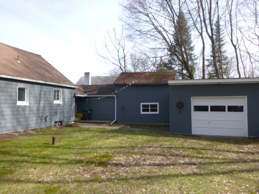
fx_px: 187
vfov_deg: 54.9
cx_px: 130
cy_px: 97
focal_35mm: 25
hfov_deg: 69.4
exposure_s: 1/160
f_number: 3.9
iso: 100
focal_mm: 4.5
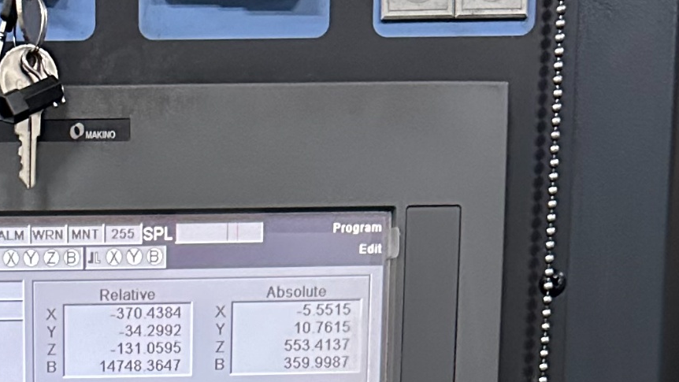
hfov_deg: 21.0
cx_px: 35
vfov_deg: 10.7
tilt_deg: -10.7
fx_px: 1783
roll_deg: +0.1
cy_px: 870
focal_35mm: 99
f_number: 1.78
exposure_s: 1/50
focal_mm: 6.86
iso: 800
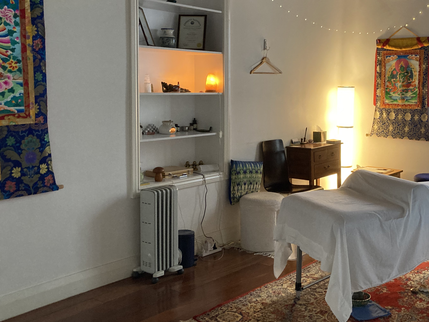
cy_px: 131
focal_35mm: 42
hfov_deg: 44.2
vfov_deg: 34.3
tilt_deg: -5.1
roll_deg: -0.2
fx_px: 521
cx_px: 283
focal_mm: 3.99
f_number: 1.8
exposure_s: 1/33
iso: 250
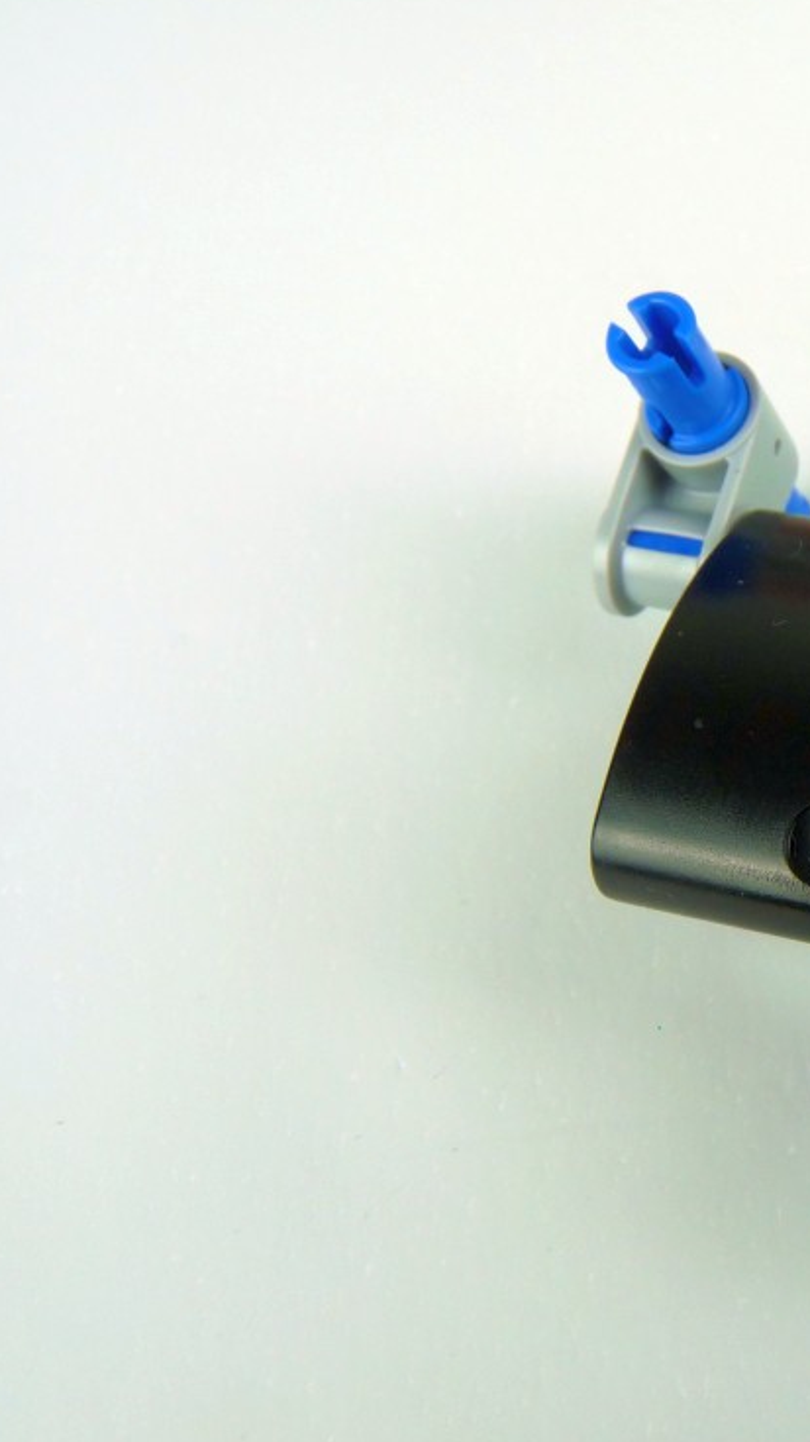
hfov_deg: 26.3
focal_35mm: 41
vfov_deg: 49.4
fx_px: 1567
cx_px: 932
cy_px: 724
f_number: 4
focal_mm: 4.8
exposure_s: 1/60
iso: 100
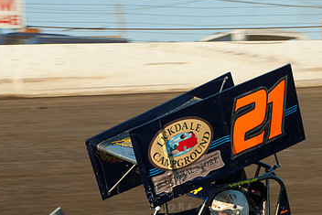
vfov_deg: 6.9
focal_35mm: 198
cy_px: 173
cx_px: 181
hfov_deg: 10.4
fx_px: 1772
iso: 400
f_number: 7.1
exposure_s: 1/400
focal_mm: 80
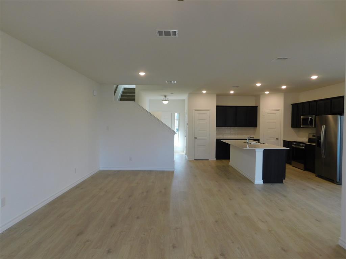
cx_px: 173
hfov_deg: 73.9
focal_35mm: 23
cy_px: 130
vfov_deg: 58.9
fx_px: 230
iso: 125
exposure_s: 1/50
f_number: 3
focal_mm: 4
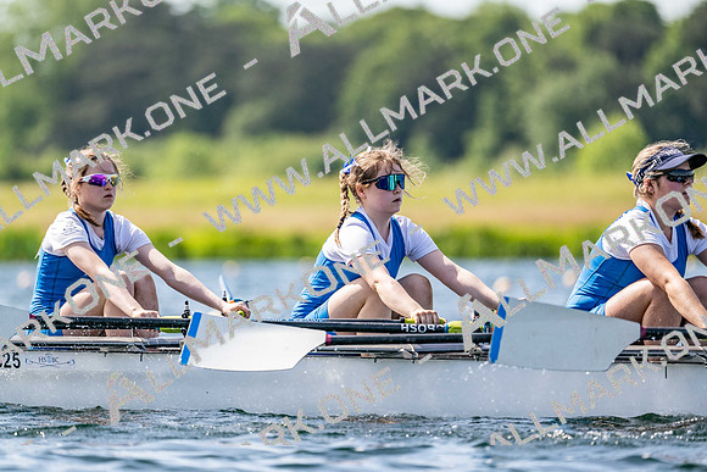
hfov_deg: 5.2
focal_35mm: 400
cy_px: 236
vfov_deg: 3.4
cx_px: 354
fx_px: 7857
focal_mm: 400
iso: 320
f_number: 4.5
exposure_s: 1/2500
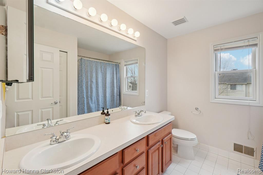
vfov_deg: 77.3
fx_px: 110
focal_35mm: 15
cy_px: 88
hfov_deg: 100.4
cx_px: 132
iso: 320
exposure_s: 1/30
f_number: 8
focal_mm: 10
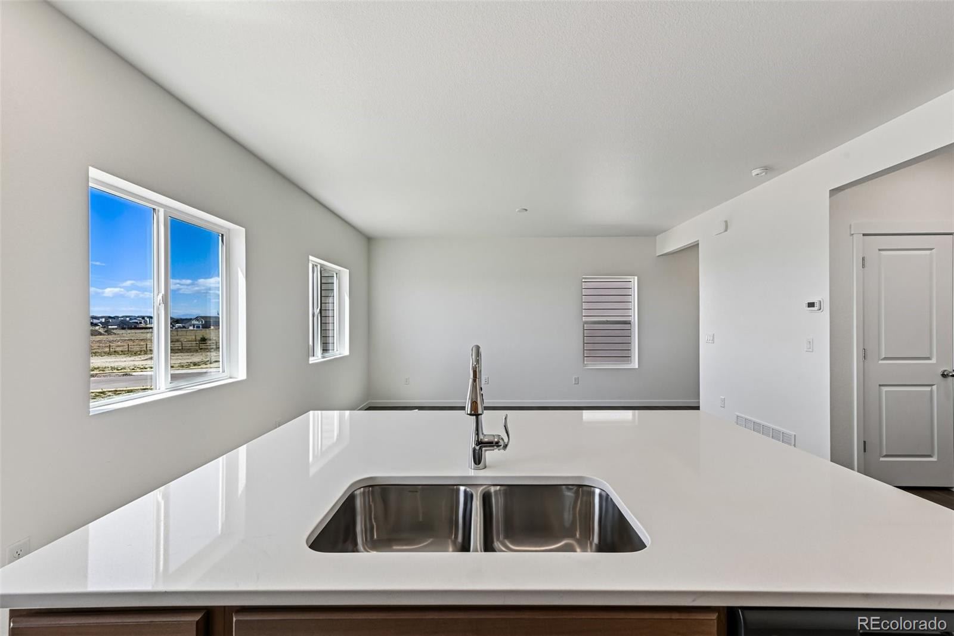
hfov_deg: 104.3
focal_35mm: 14
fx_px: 371
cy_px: 318
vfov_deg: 81.2
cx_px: 477
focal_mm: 14
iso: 72
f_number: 11
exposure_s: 1/15
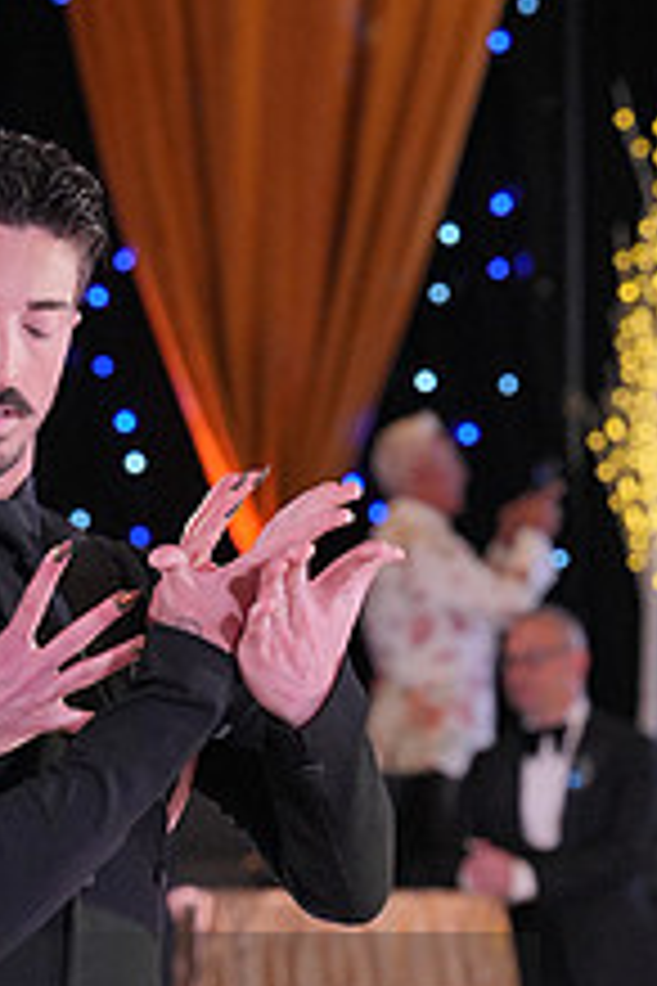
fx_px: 5885
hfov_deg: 6.4
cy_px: 1085
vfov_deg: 9.5
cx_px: -79
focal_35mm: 215
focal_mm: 81
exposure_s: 1/500
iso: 2500
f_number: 4
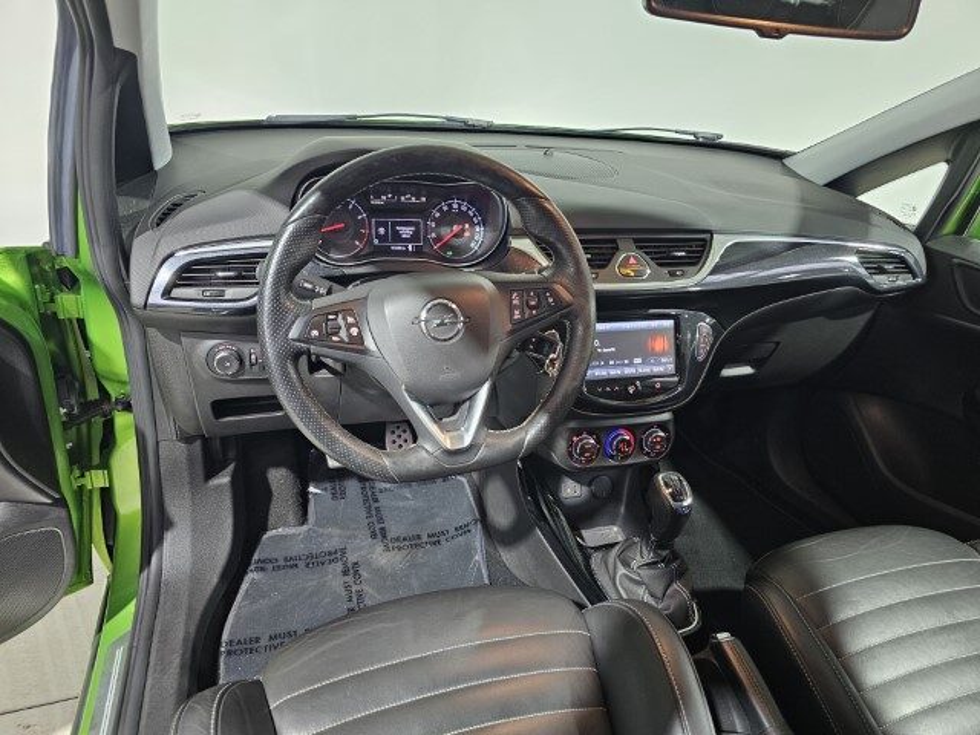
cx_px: 490
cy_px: 368
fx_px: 651
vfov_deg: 58.9
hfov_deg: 73.9
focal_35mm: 23
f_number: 1.7
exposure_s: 1/33
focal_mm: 6.3
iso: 320
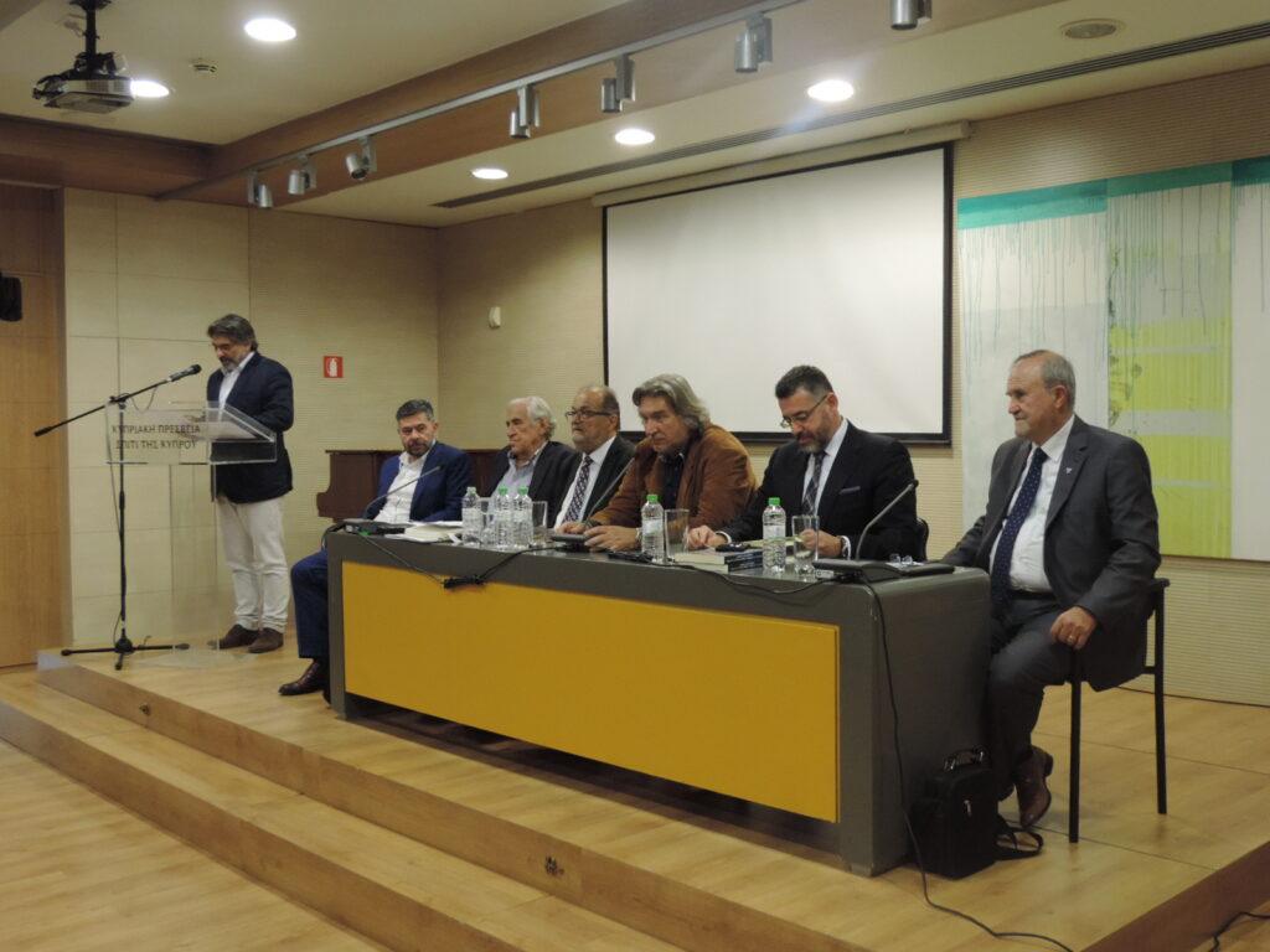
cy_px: 476
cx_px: 635
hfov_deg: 52.6
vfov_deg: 40.7
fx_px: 1284
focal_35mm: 35
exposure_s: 1/25
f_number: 3.3
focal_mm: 6.2
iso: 400
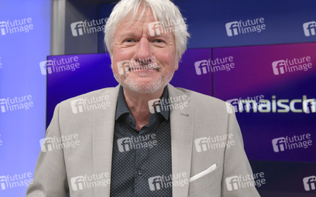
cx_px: 148
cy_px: 85
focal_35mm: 45
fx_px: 388
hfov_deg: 44.3
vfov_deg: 28.6
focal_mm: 40
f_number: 6.3
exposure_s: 1/200
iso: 2500
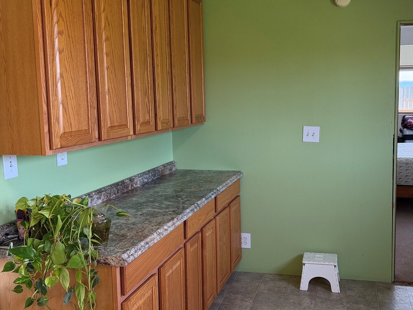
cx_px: 247
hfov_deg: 48.7
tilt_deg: -8.5
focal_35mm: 38
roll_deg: +1.0
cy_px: 153
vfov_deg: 37.7
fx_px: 453
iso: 200
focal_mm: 6.76
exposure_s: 1/144
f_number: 1.78
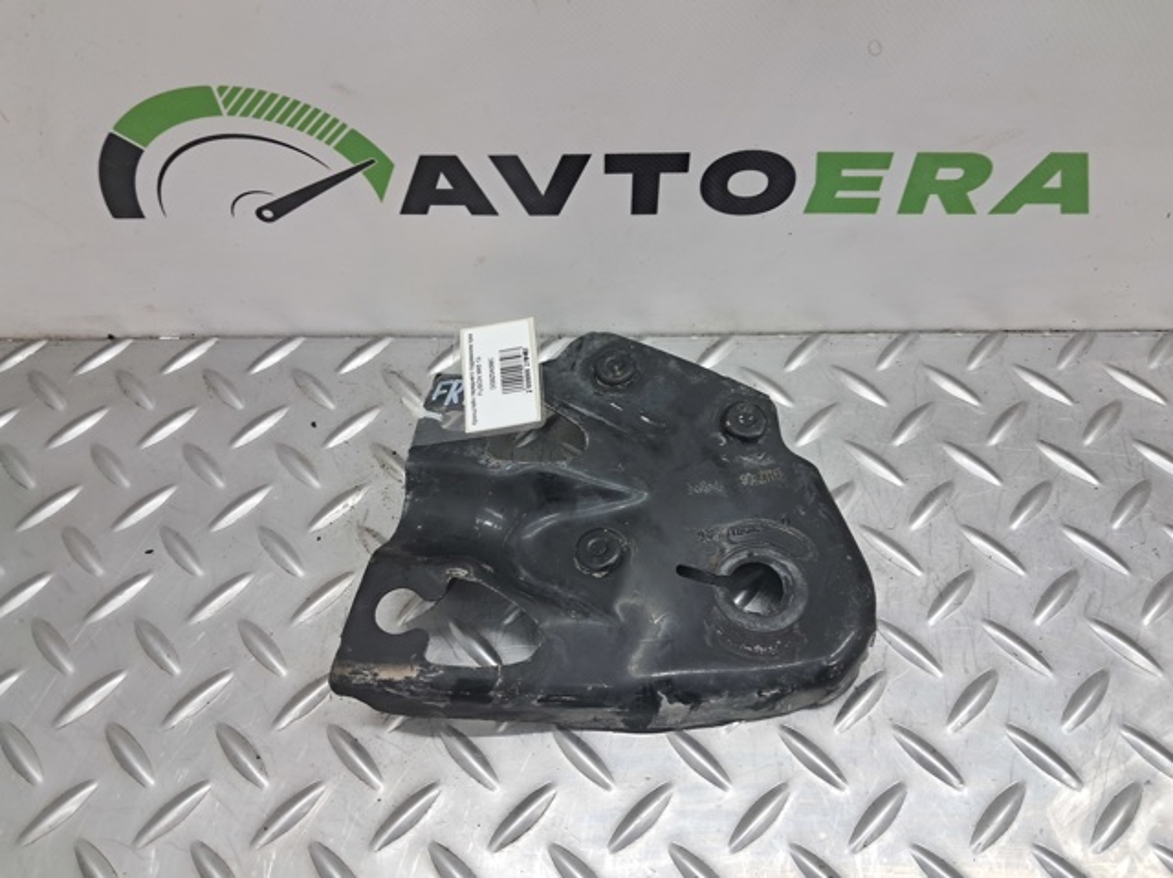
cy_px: 439
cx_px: 586
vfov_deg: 51.3
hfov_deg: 65.4
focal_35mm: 27
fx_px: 914
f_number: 1.8
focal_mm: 4
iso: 100
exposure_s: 1/50
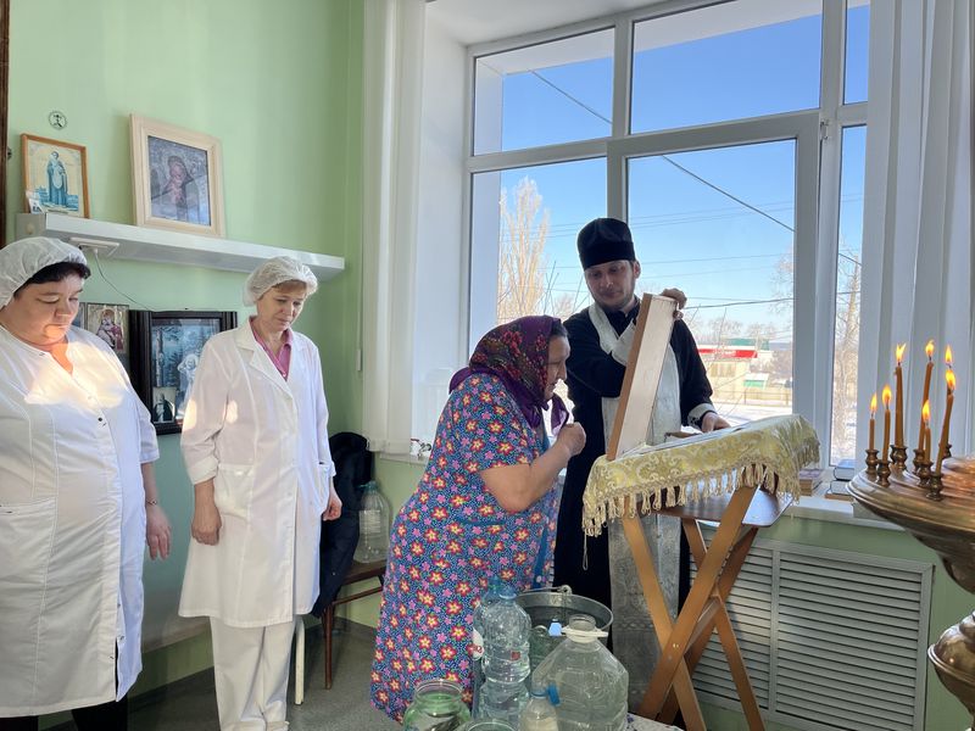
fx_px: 732
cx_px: 488
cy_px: 366
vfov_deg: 53.1
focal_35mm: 26
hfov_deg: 67.3
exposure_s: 1/550
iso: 50
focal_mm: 5.1
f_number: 1.6
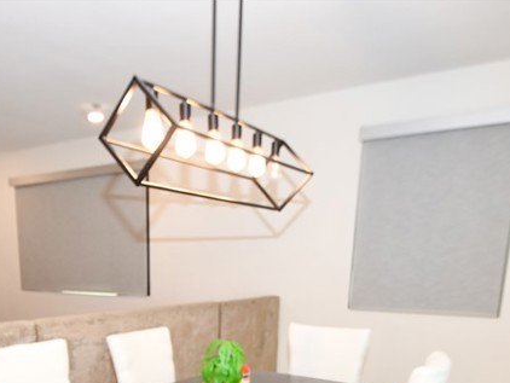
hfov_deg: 51.8
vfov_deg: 35.6
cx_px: 180
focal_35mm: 35
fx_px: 516
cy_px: 408
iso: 320
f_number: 4
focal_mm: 10
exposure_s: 1/60
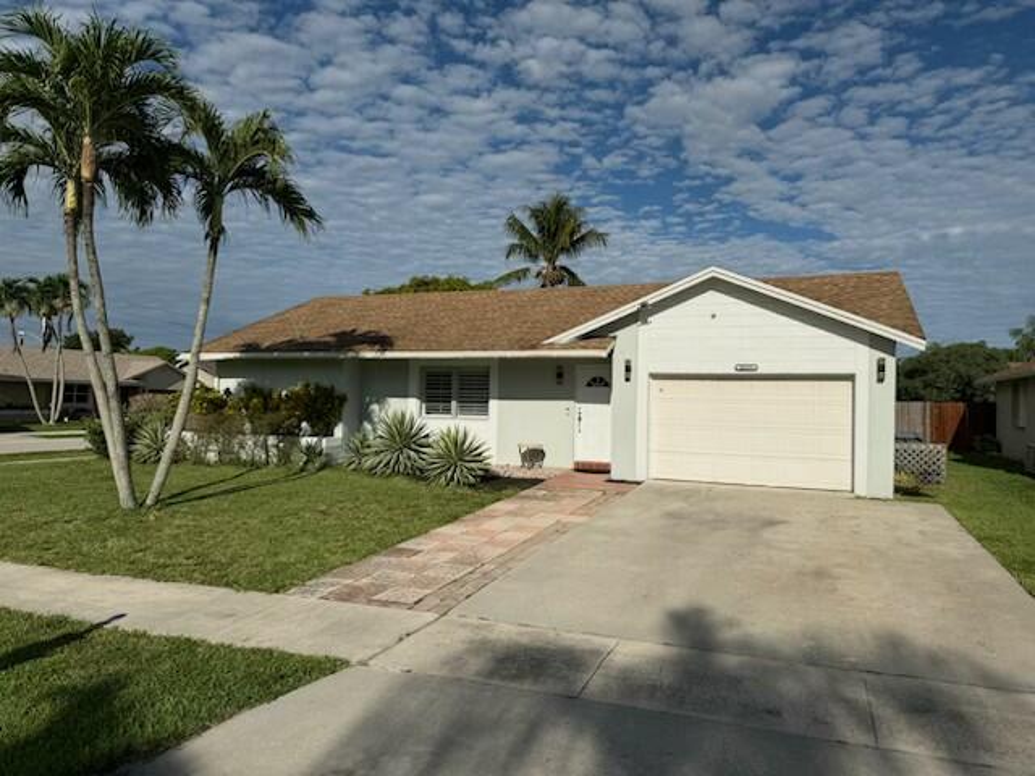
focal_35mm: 24
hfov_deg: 71.6
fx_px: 718
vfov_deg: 56.8
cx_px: 518
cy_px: 388
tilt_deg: +3.3
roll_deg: -0.5
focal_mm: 6.76
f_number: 1.78
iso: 80
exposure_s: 1/14286
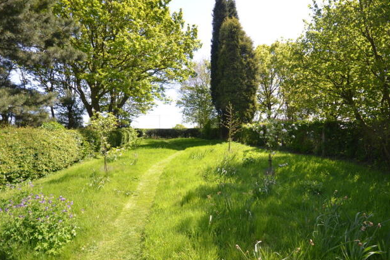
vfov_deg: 68.8
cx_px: 200
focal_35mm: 18
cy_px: 136
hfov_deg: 91.5
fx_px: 190
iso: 100
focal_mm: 11
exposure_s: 1/125
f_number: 5.6
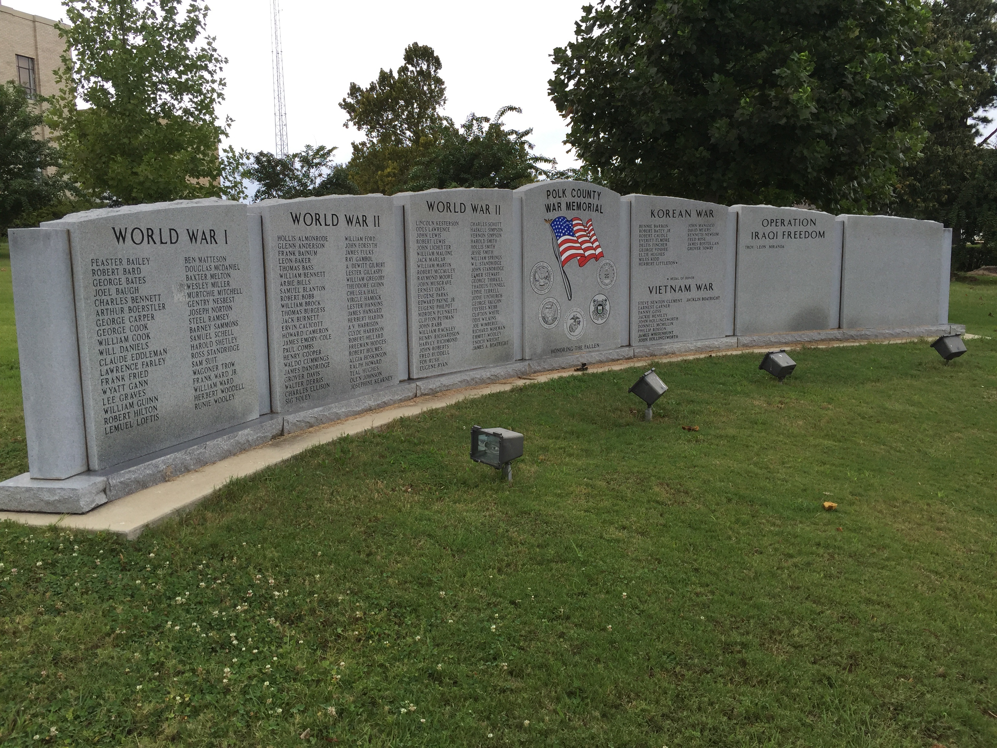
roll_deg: +0.1
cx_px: 498
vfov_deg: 48.2
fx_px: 835
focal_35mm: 29
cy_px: 374
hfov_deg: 61.7
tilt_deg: -7.1
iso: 32
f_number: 2.2
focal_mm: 4.15
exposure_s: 1/694
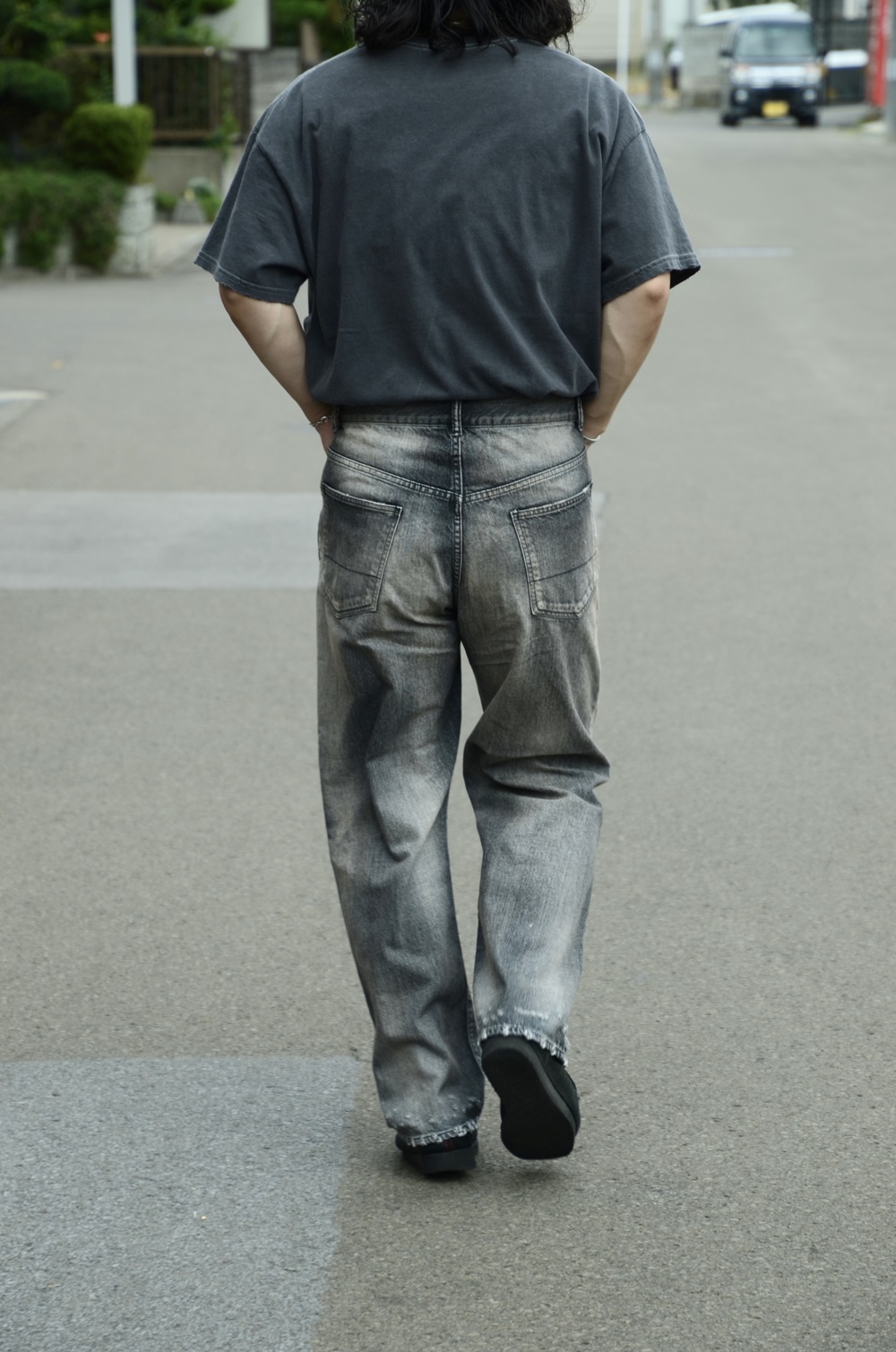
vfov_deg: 15.9
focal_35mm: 129
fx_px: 4836
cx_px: 448
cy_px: 676
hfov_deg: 10.6
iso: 125
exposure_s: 1/200
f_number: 5.6
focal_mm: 86
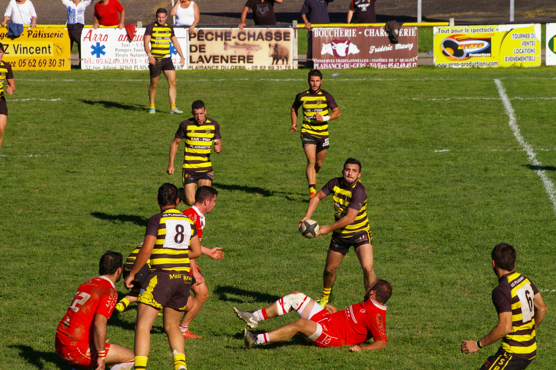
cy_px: 185
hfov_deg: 7.2
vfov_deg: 4.8
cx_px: 278
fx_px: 4398
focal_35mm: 285
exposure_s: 1/750
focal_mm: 190
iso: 400
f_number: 11
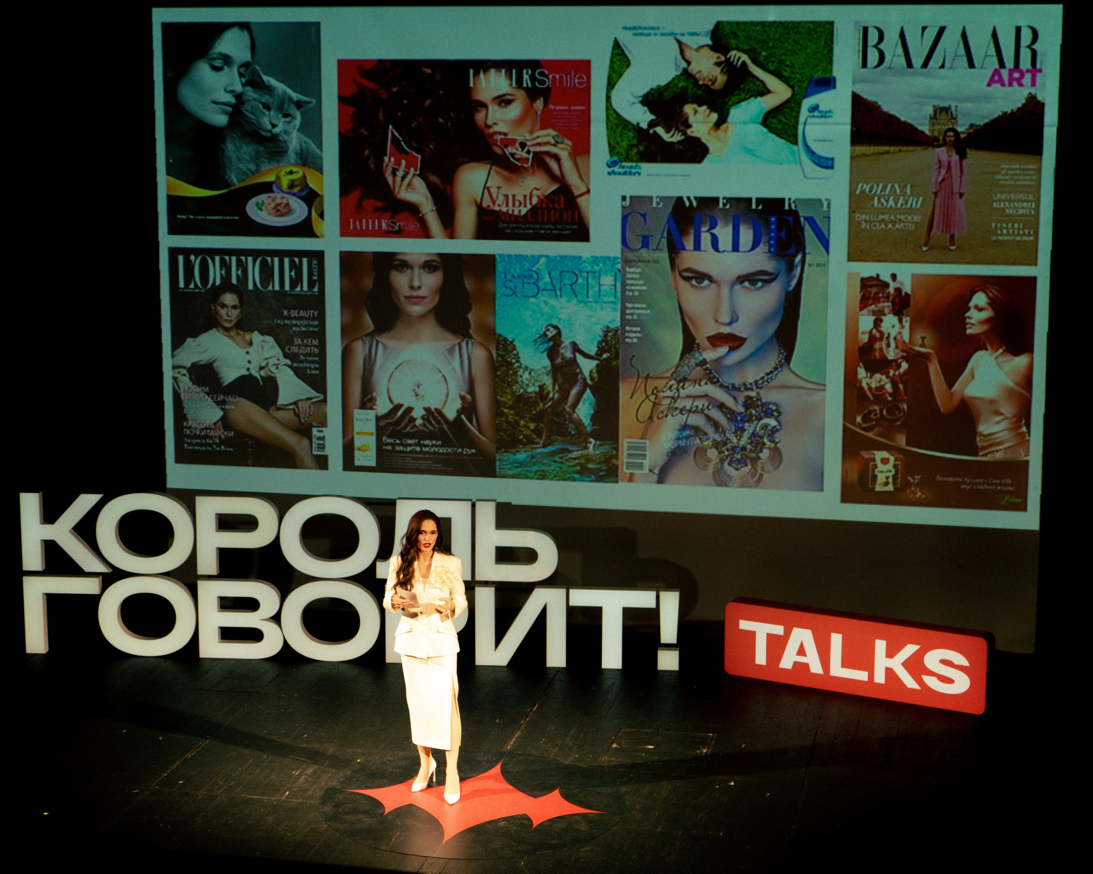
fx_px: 2038
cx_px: 528
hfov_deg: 30.0
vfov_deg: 24.2
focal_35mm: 63
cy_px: 431
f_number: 5.6
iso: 1250
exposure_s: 1/50
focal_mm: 55
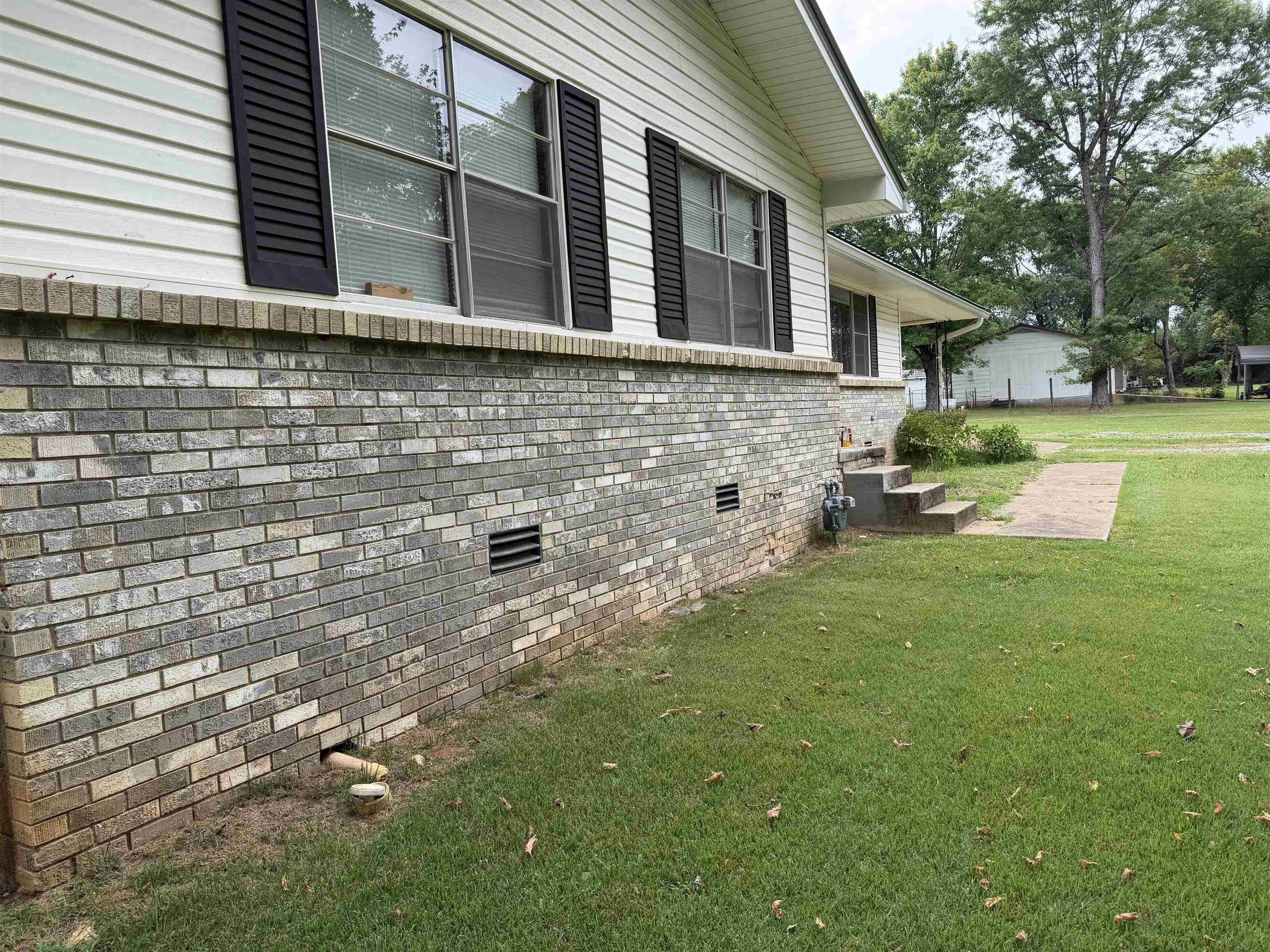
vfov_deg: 56.8
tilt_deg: -3.4
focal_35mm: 24
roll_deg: +2.9
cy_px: 476
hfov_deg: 71.6
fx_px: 881
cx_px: 635
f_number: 1.78
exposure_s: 1/1046
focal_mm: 6.76
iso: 80
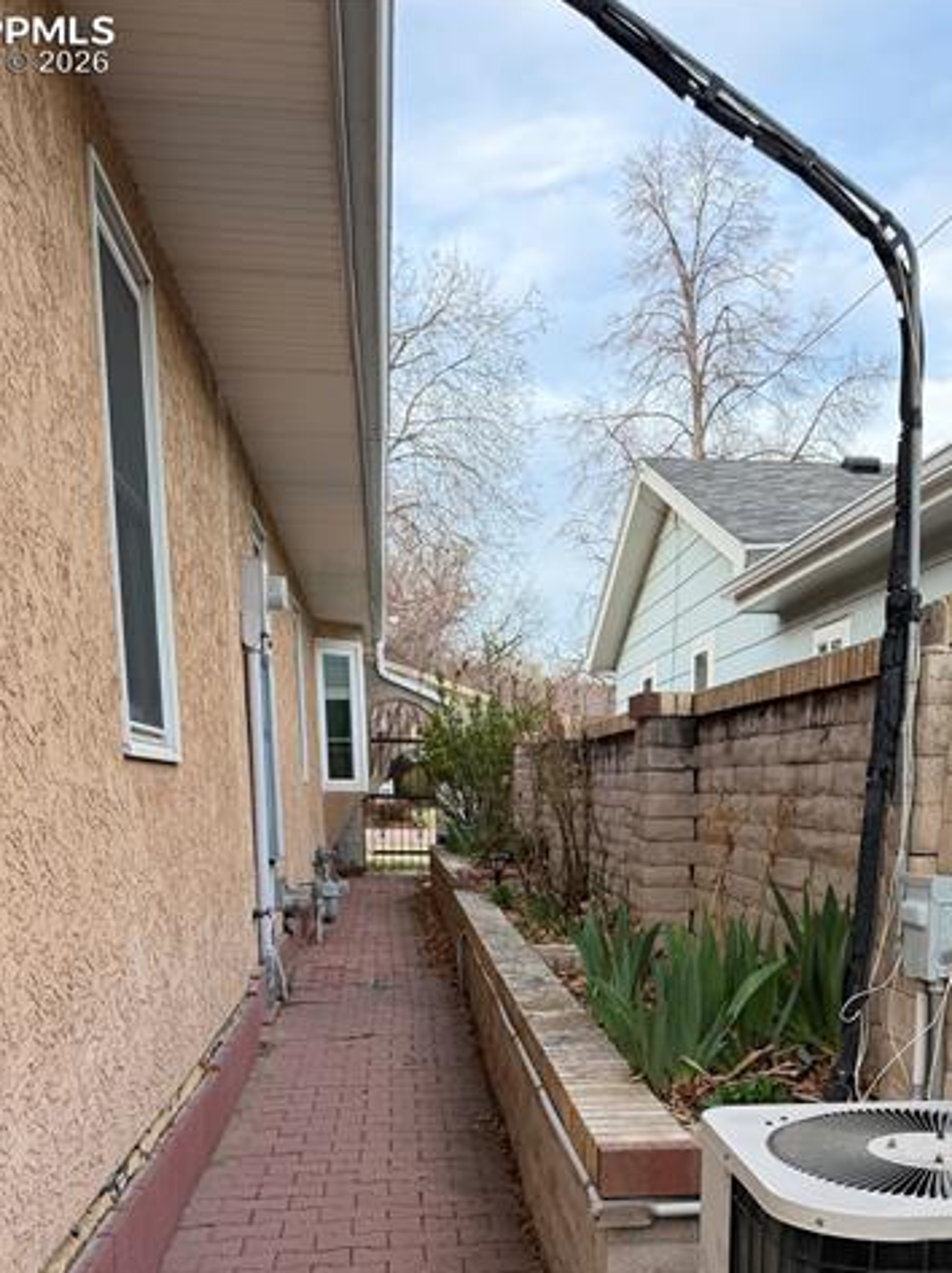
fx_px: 1432
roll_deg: -0.1
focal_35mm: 39
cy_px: 1023
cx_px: 586
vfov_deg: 45.4
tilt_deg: -8.9
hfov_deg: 36.6
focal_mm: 6.76
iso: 80
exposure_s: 1/254
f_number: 1.78
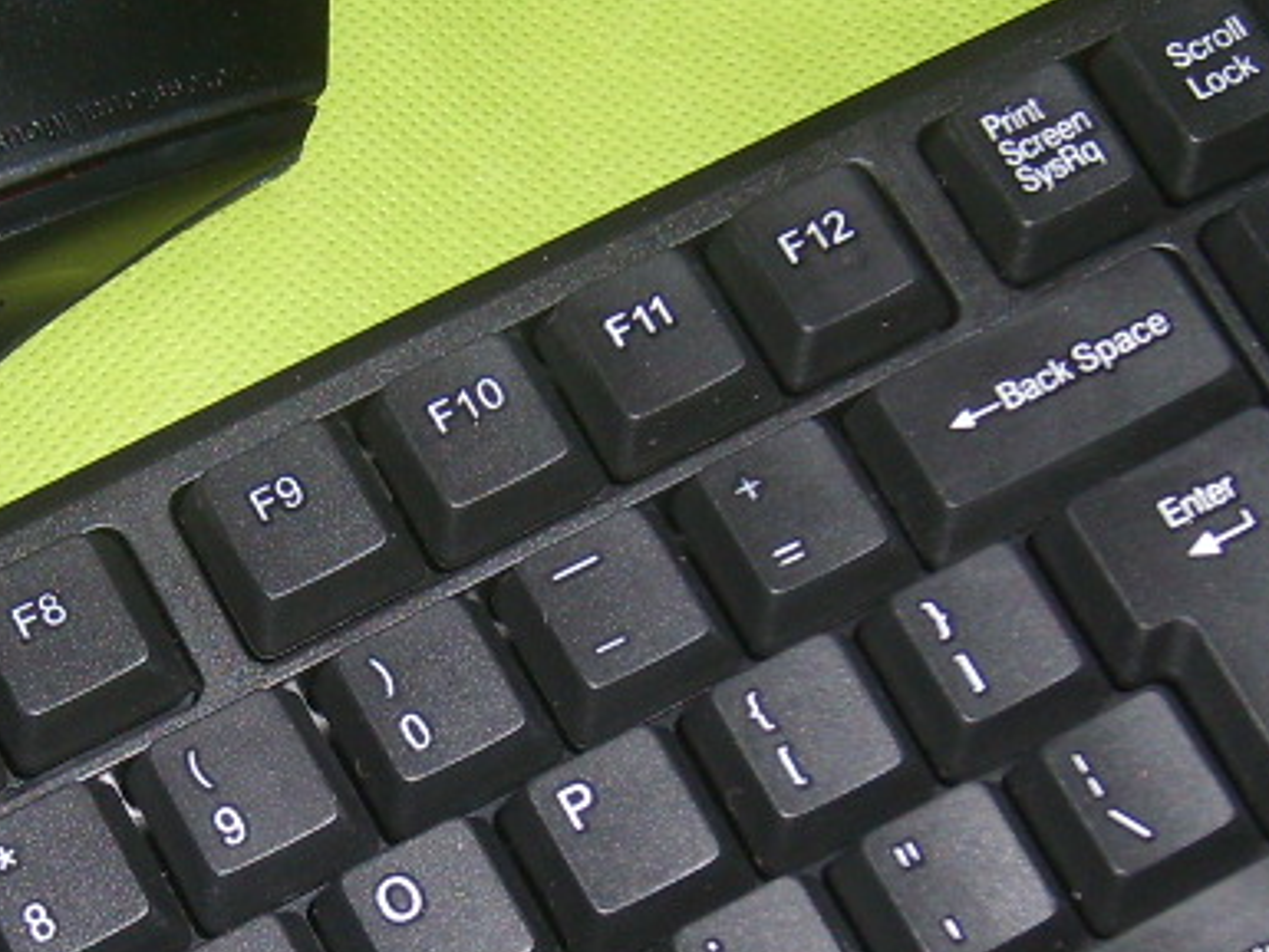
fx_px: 3410
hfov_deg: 21.0
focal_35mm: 93
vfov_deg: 15.8
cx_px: 422
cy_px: 807
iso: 50
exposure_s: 1/30
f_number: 7.1
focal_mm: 5.8
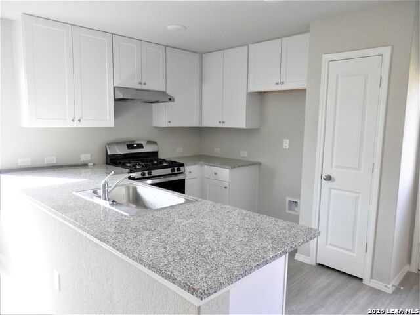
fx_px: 303
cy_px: 158
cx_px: 210
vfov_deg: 54.9
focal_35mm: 25
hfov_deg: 69.4
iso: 80
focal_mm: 4.5
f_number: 3
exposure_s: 1/30
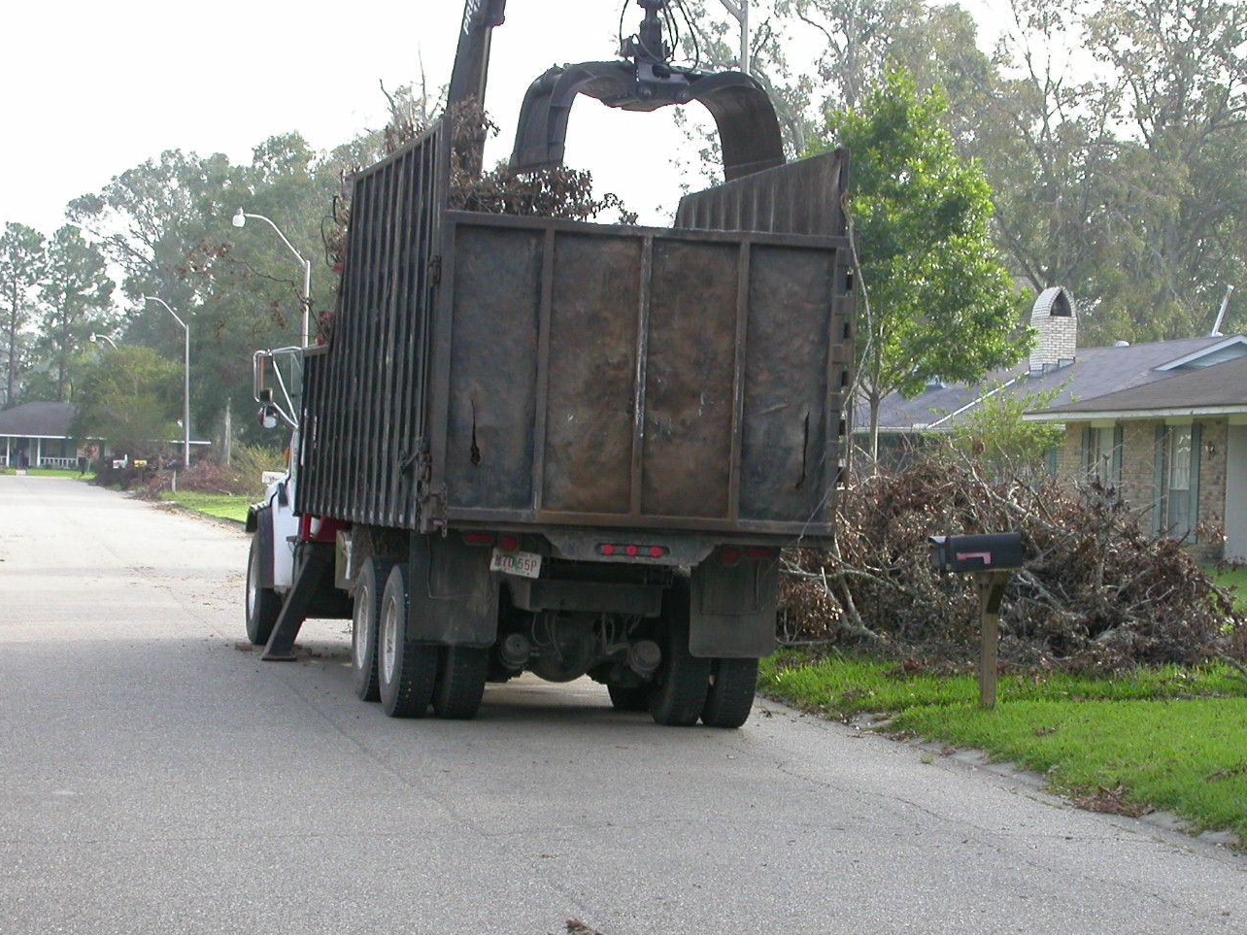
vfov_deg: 16.2
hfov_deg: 21.5
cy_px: 541
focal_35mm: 91
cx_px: 725
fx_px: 3278
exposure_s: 1/139
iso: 100
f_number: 4.3
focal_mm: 15.1
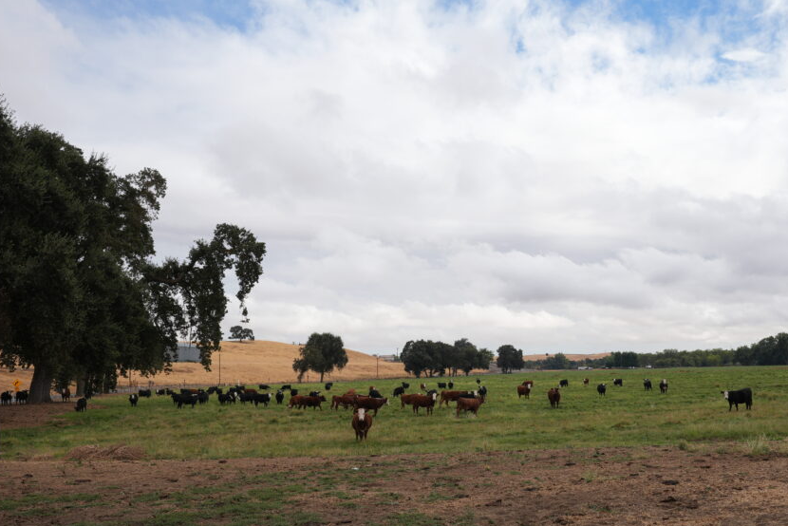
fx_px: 810
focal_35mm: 37
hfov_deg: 51.5
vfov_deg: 35.9
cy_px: 301
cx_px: 475
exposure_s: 1/320
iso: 100
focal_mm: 20
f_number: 8
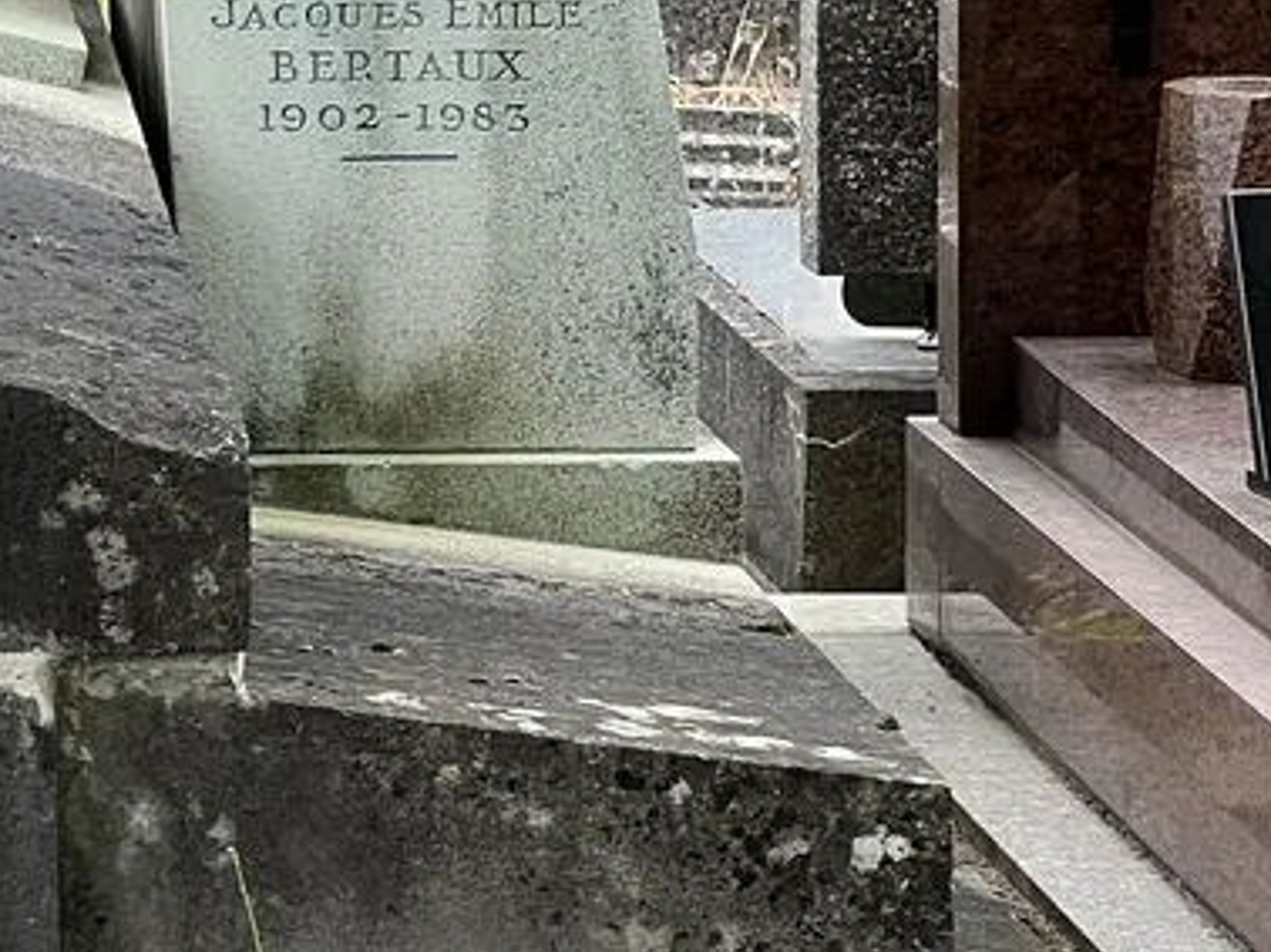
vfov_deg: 5.6
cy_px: -394
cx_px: -467
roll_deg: +0.2
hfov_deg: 7.5
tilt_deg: -2.0
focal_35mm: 261
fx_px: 9577
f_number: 2.8
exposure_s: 1/217
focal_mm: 9
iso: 32
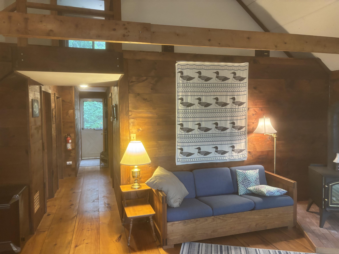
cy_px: 127
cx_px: 170
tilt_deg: -3.8
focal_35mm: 26
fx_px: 255
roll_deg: -0.2
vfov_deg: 53.1
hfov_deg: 67.3
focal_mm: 5.96
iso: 320
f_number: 1.6
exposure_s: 1/60
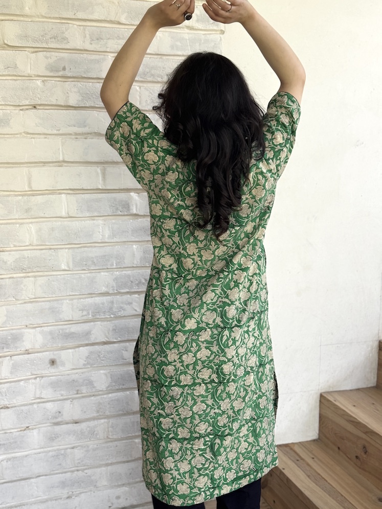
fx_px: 706
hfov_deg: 30.3
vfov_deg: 39.7
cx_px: 191
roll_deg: +0.2
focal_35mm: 48
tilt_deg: -8.9
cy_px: 254
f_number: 1.78
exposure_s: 1/470
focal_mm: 6.76
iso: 64
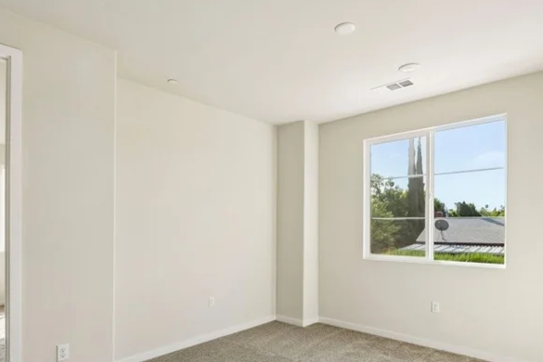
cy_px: 228
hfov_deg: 76.1
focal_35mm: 23
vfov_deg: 54.4
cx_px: 273
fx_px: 347
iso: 160
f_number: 8
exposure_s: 1/60
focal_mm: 16
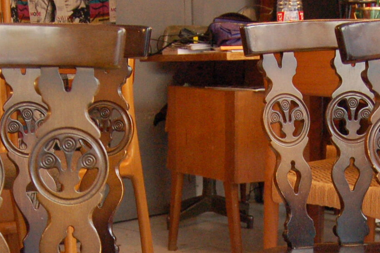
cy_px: 353
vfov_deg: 14.5
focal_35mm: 89
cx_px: 227
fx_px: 939
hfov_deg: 22.9
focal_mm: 18
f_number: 4
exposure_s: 1/60
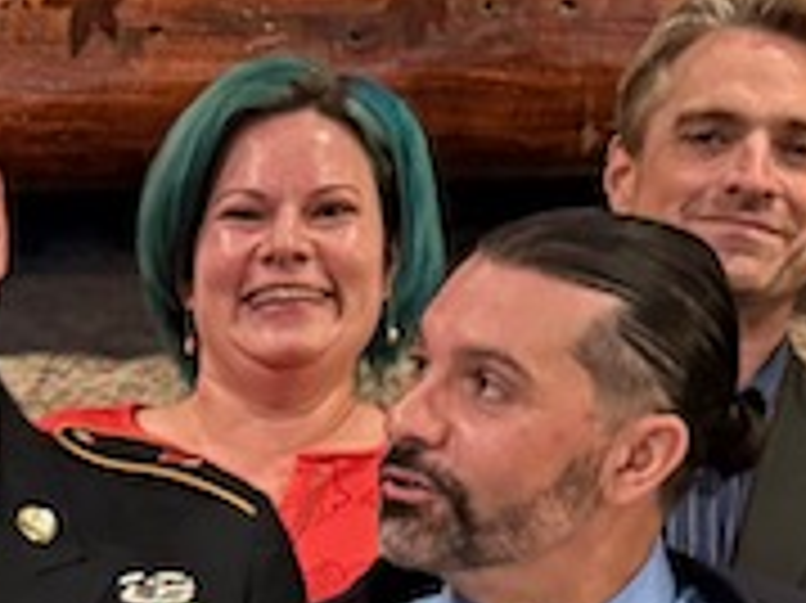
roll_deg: -0.6
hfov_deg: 11.1
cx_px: -360
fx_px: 4002
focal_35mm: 172
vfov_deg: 8.3
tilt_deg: -4.4
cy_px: 1138
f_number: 1.78
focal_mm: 6.76
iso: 1000
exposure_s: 1/30
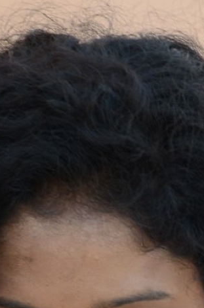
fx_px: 5185
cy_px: 578
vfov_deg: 3.4
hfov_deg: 2.3
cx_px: 156
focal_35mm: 607
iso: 500
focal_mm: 105
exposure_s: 1/125
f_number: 7.1
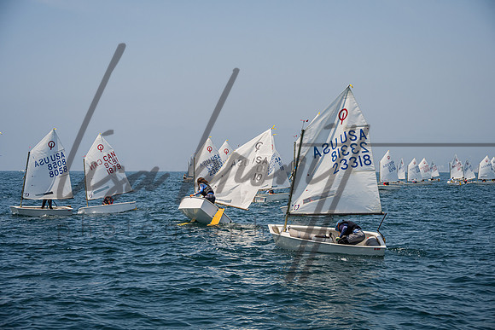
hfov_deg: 28.3
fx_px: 981
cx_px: 251
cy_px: 165
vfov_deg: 19.1
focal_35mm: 71
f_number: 6
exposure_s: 1/3200
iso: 320
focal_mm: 70
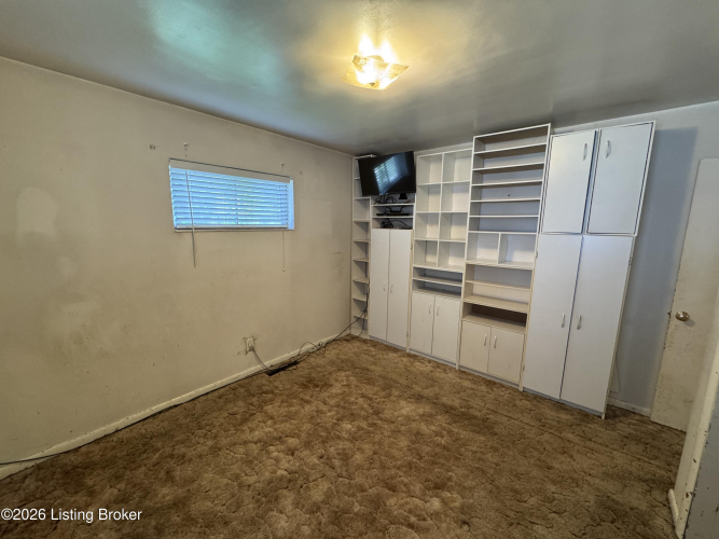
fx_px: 291
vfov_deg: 85.7
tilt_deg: -9.0
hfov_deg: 102.1
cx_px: 360
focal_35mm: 14
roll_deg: +0.1
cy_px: 270
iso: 250
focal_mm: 2.22
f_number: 2.2
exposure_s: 1/60
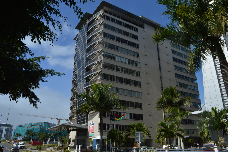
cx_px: 114
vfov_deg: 47.8
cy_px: 76
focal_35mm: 27
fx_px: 171
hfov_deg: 67.4
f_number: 9
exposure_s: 1/320
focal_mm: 18
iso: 100
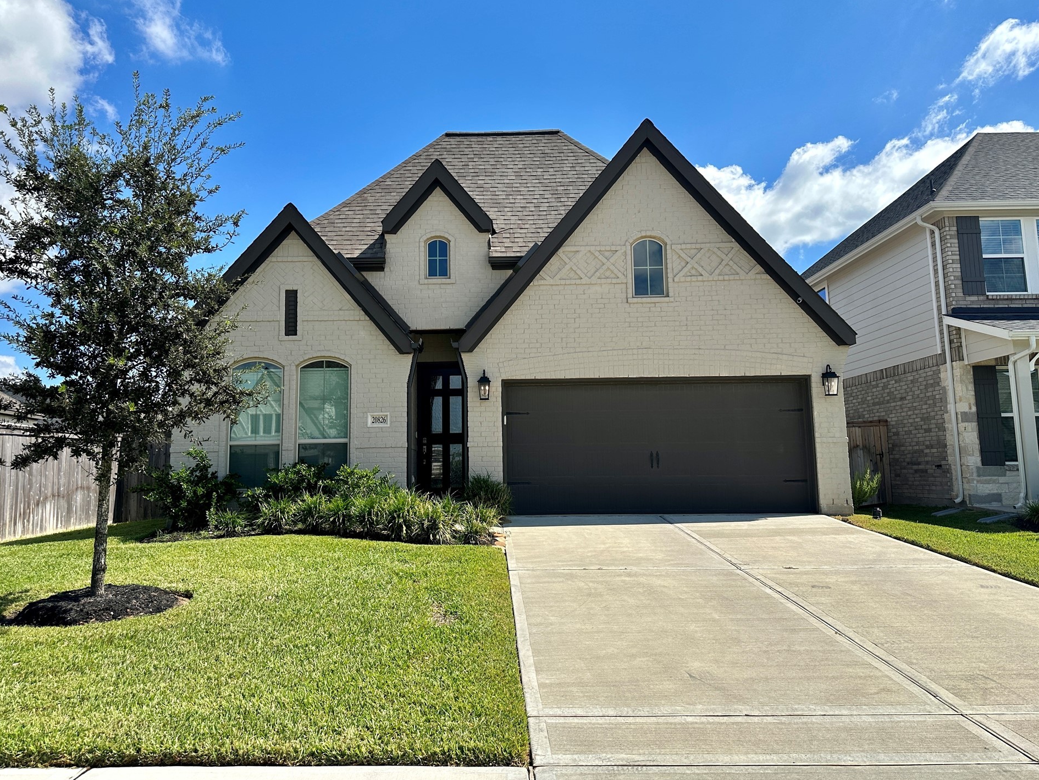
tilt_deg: +7.0
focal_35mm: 26
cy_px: 361
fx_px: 780
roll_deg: +0.6
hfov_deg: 67.3
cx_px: 496
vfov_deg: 53.0
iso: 80
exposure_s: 1/5263
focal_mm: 6.86
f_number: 1.78
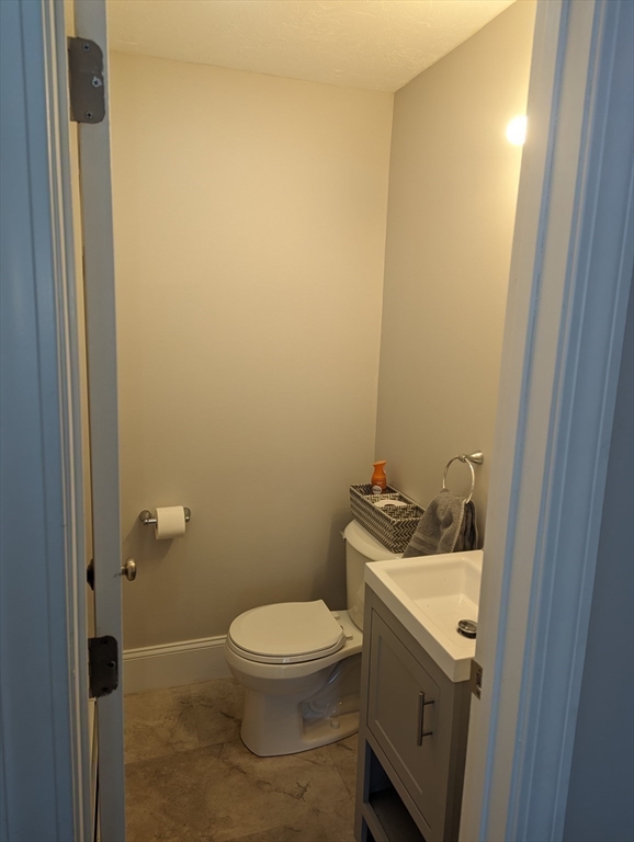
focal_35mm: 24
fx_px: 585
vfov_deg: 71.5
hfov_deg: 56.9
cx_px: 317
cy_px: 421
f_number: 1.85
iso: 91
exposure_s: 1/120
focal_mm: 6.81
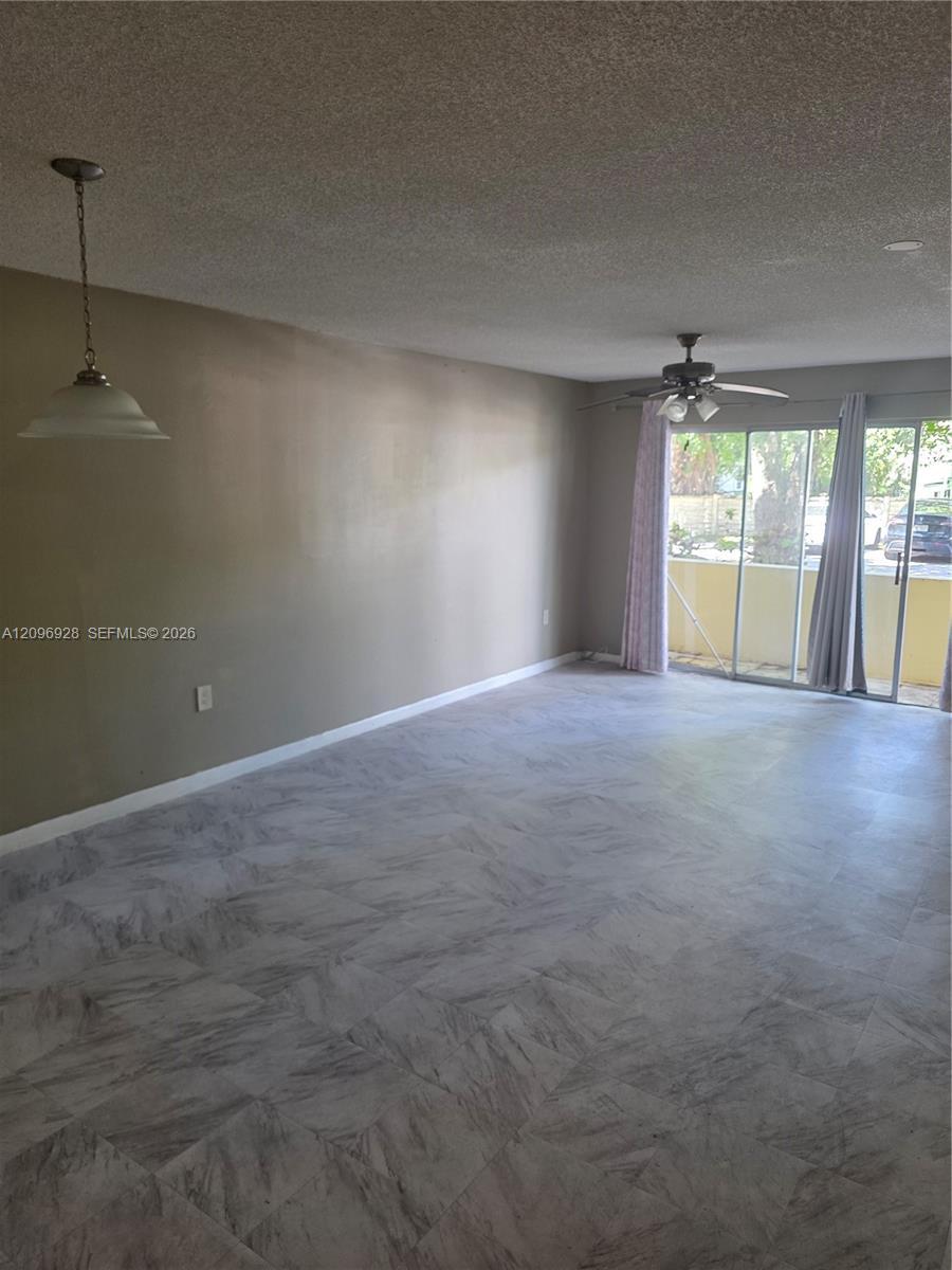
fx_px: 843
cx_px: 476
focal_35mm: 23
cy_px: 635
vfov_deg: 73.9
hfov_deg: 58.9
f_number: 1.7
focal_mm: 6.3
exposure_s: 1/120
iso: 250
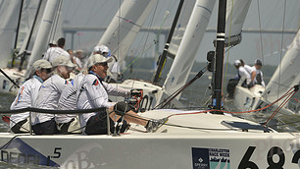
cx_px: 204
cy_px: 98
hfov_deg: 3.9
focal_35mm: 556
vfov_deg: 2.2
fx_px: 4422
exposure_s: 1/1250
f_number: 10
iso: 280
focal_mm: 280
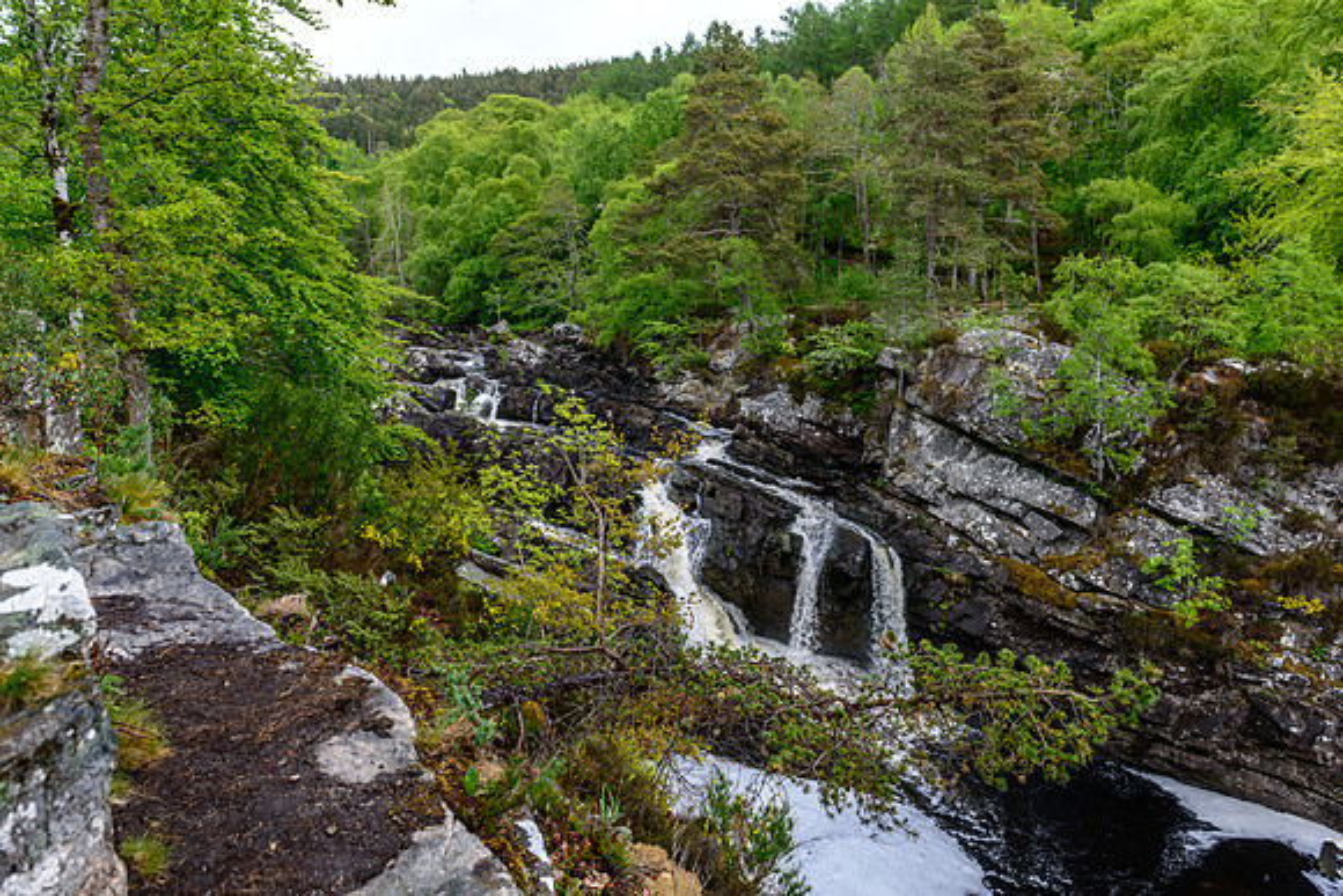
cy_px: 448
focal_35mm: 24
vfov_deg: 53.2
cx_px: 672
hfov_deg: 73.7
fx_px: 896
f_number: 6.3
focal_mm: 24
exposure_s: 1/250
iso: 500
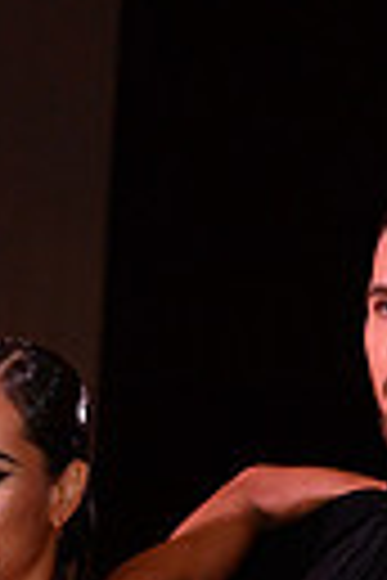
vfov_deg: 4.8
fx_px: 6869
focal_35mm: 426
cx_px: 124
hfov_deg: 3.2
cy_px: 1169
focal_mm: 95
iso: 2500
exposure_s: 1/250
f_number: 7.1
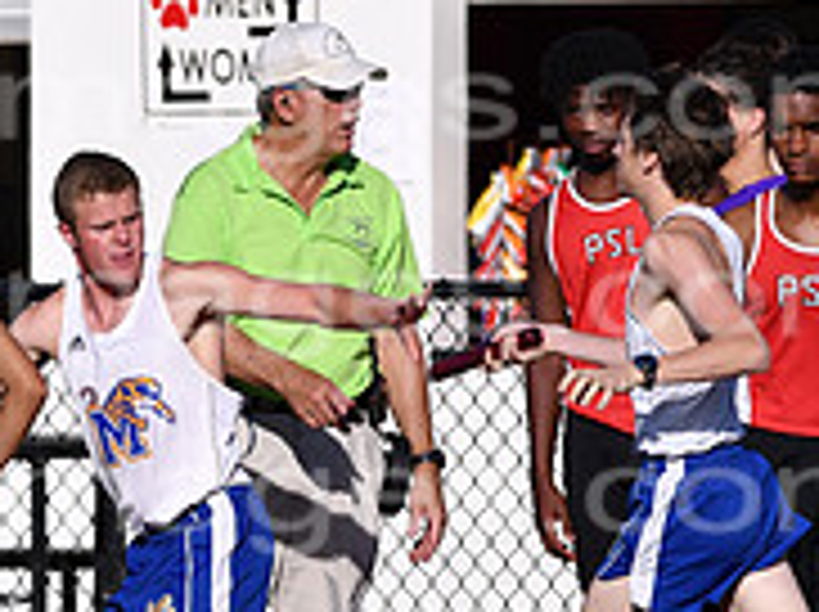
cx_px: -104
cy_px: 403
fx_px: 32654
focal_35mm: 1382
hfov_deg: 1.4
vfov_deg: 1.1
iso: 320
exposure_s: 1/5000
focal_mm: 300
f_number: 5.6
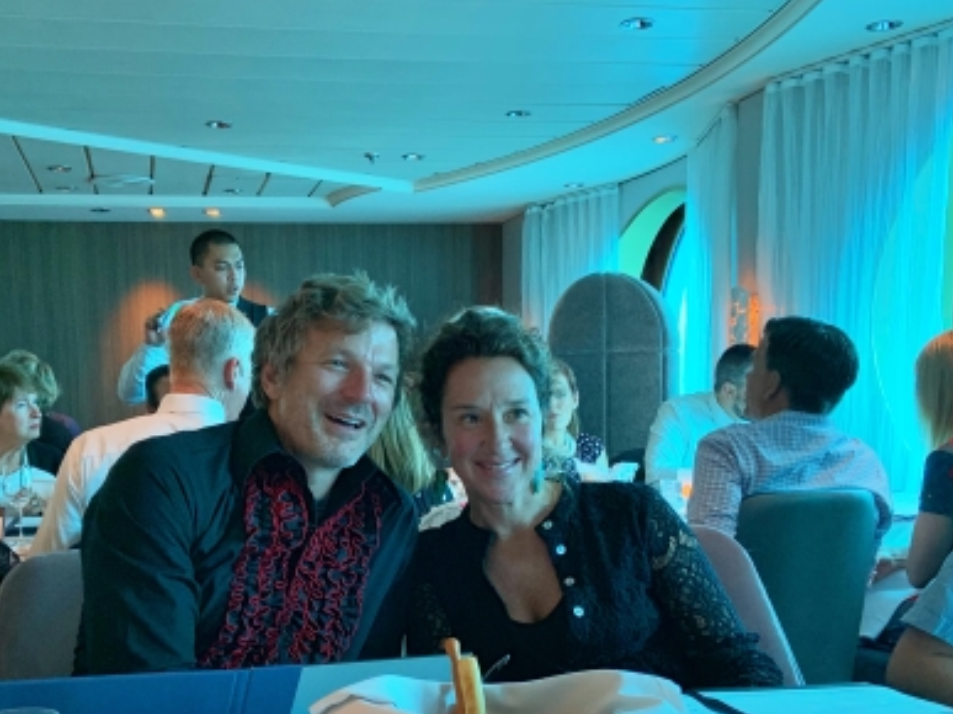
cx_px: 382
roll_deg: +2.0
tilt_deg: -4.3
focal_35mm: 43
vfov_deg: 33.0
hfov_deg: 43.6
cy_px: 532
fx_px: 1183
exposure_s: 1/60
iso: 64
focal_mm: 4.25
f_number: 1.8
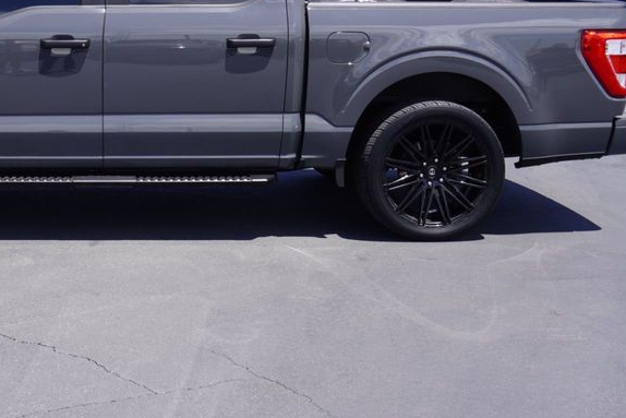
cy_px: 115
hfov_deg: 29.3
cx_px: 112
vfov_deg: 20.2
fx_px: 1163
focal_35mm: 67
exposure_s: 1/125
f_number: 9
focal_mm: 25
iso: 100
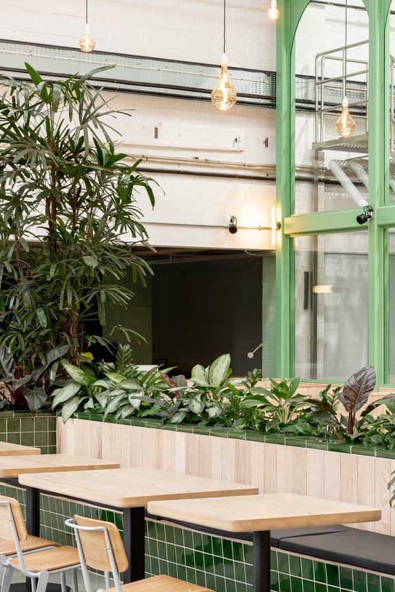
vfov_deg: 23.9
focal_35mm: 85
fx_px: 1398
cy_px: 334
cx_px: 262
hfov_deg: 16.1
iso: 200
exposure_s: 1/4
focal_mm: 62
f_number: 10
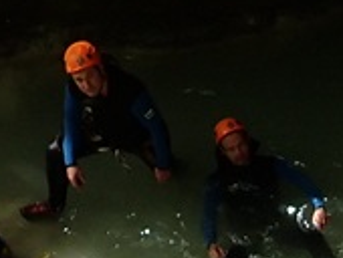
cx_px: 575
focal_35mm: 176
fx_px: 1746
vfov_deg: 7.8
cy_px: 623
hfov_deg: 10.7
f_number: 2.8
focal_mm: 4.5
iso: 100
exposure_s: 1/200
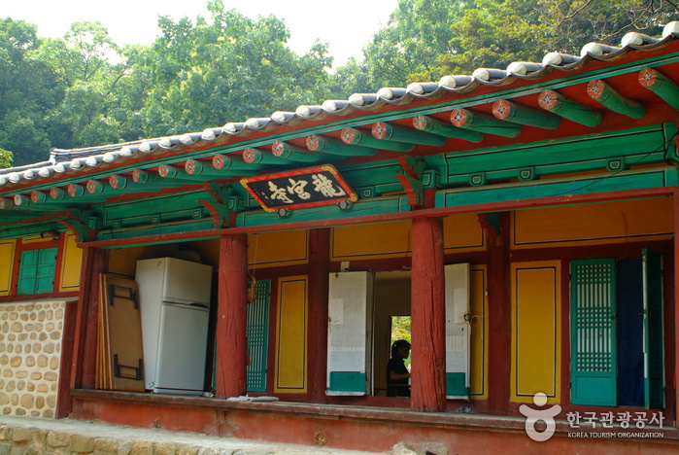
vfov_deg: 32.0
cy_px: 228
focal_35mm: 42
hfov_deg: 46.3
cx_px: 340
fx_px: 793
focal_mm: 28
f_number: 4.8
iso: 100
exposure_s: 1/90
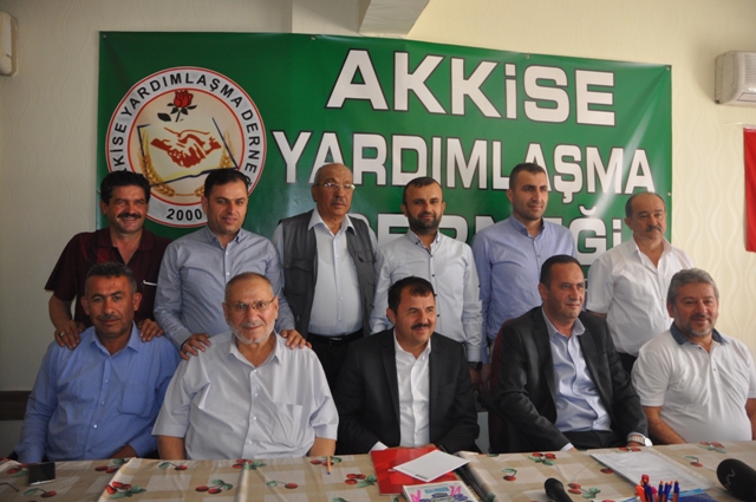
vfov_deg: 47.8
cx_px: 378
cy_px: 251
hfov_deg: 67.4
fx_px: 566
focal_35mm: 27
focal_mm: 18
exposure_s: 1/60
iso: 500
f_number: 3.5
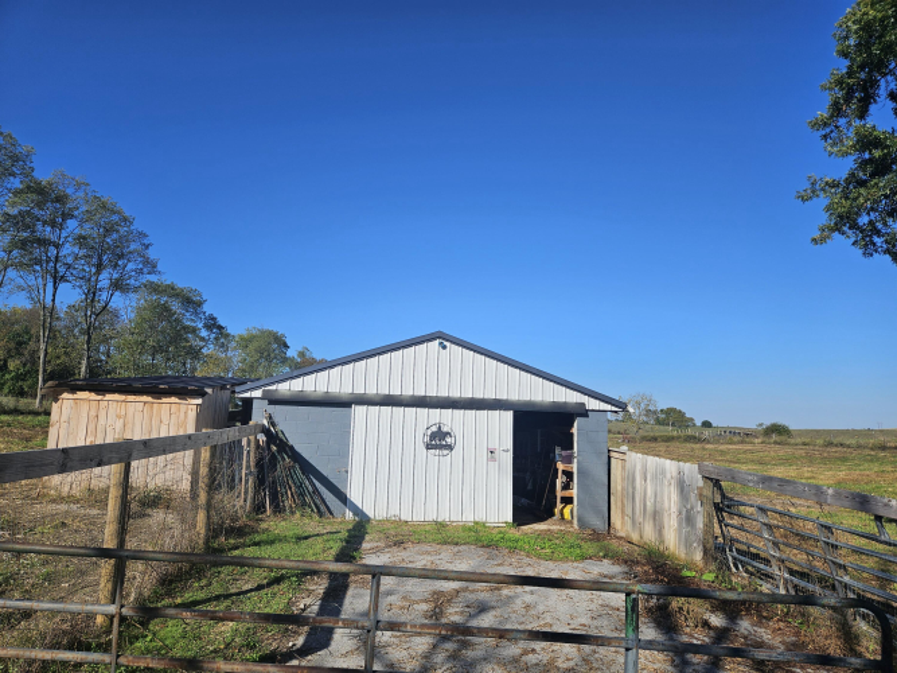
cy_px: 336
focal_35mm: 23
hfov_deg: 73.9
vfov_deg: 58.9
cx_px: 448
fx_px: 596
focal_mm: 5.4
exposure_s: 1/2745
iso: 25
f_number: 1.8
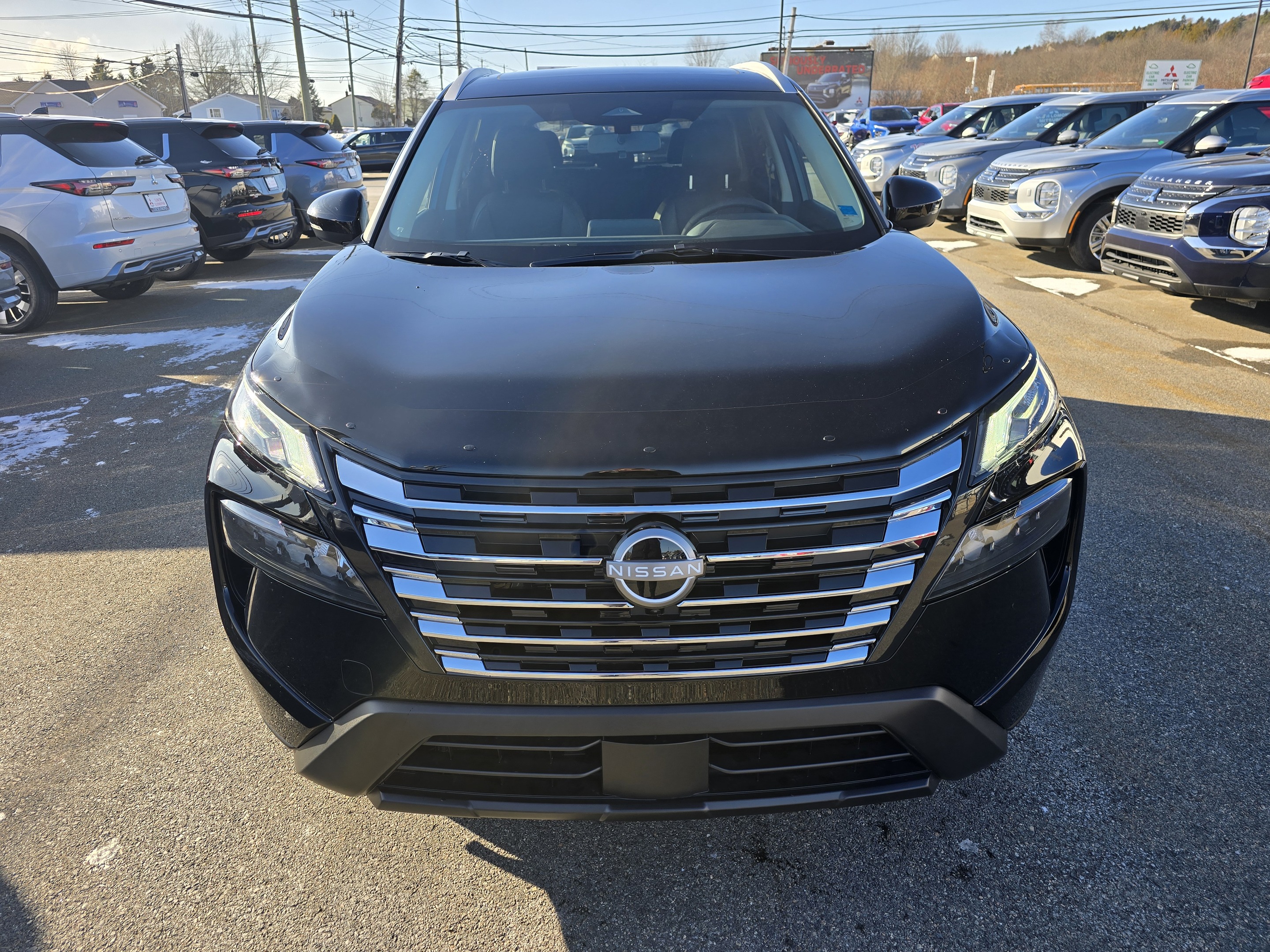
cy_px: 476
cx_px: 635
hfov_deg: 73.9
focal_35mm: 23
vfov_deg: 58.9
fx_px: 844
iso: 12
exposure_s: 1/370
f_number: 1.7
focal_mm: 6.3
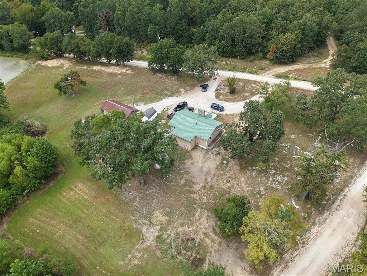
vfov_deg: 56.8
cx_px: 184
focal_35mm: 24
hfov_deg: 71.6
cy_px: 138
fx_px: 254
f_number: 1.8
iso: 100
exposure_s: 1/120
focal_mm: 8.67
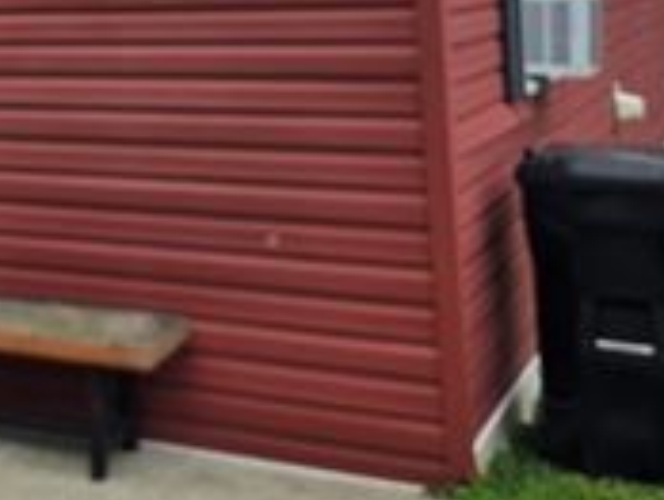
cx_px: -114
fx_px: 1268
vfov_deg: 20.8
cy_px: -97
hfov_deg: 26.4
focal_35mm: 66
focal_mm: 6.3
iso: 80
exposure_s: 1/2021
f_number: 1.7
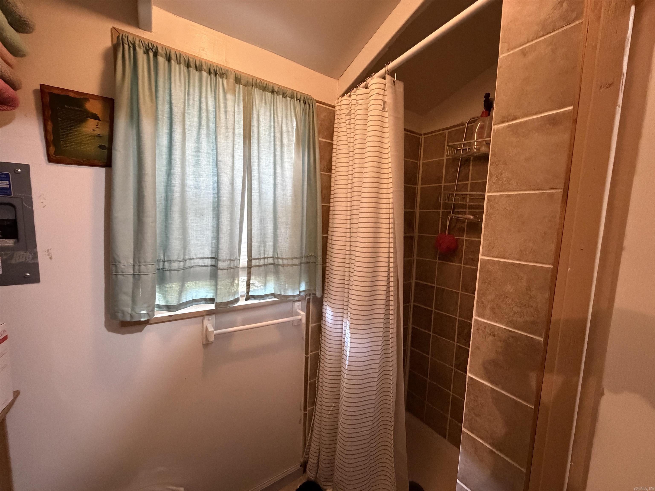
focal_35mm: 14
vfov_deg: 85.7
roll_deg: -1.5
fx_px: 265
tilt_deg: -6.3
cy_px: 246
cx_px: 328
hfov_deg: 102.1
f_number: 2.2
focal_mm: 2.22
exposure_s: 1/60
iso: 1250
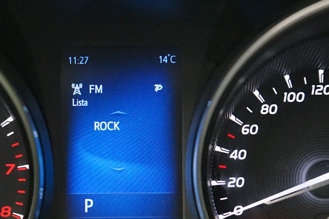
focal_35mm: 113
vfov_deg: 12.1
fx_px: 1033
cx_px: 119
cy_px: 134
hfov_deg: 18.1
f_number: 4.5
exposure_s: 1/25
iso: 6400
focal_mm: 44
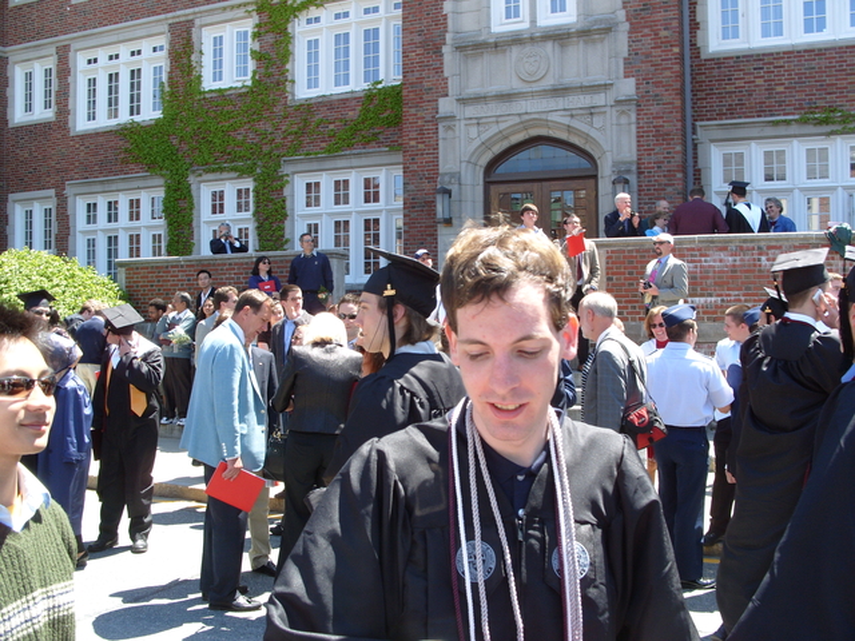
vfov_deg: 40.7
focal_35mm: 35
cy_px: 320
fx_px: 864
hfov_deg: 52.6
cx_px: 428
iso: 80
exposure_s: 1/180
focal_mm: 7.8
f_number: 4.4
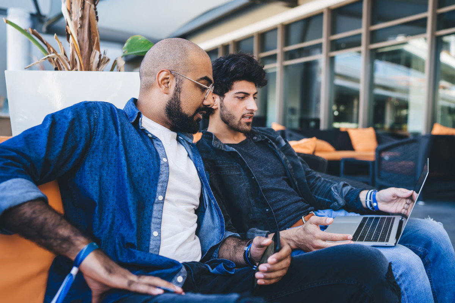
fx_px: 442
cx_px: 228
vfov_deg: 37.9
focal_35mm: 35
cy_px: 152
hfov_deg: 54.4
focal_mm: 35
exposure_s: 1/125
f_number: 2.5
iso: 160
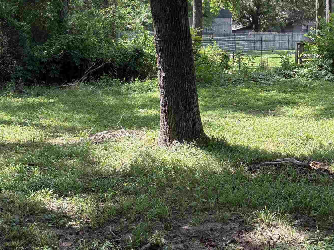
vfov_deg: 24.4
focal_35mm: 60
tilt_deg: -6.9
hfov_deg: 31.9
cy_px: 110
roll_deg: +0.3
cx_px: 228
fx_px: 579
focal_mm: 5.96
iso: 50
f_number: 1.6
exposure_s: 1/354
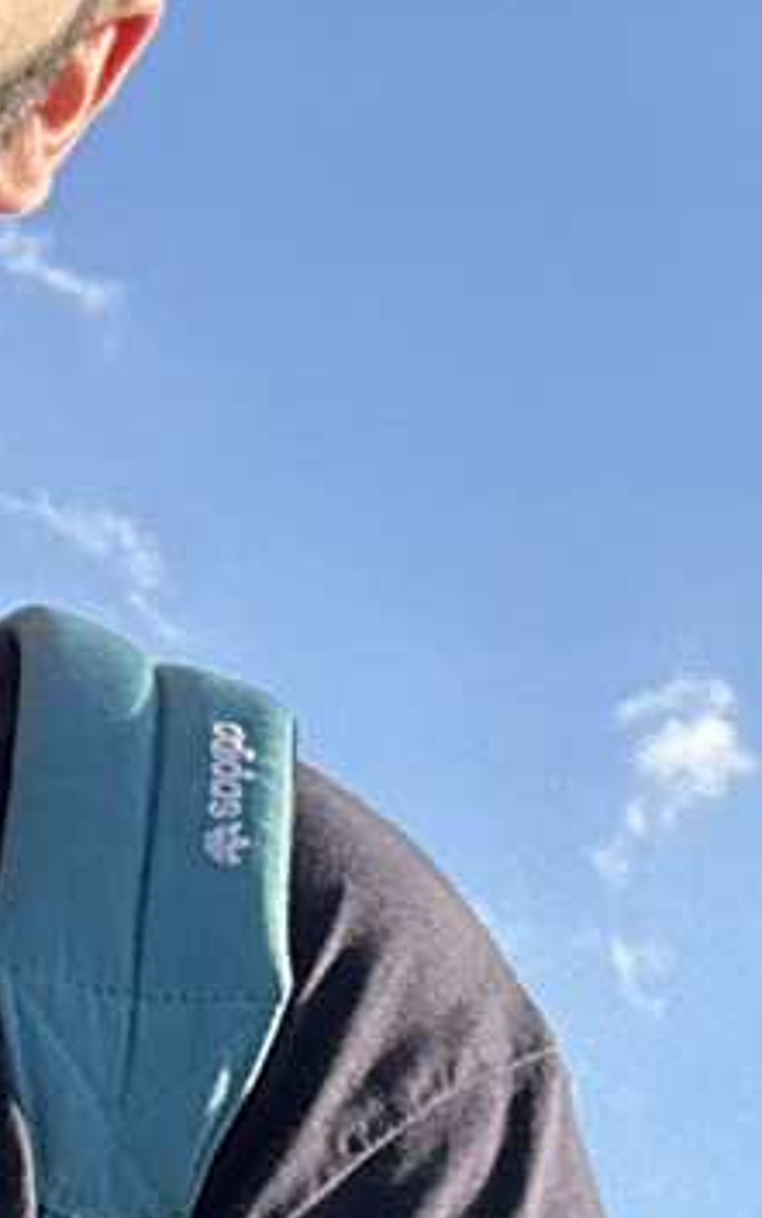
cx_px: 848
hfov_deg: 9.4
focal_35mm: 138
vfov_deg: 14.9
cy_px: -17
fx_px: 4580
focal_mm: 2.69
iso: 25
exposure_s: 1/541
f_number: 1.9
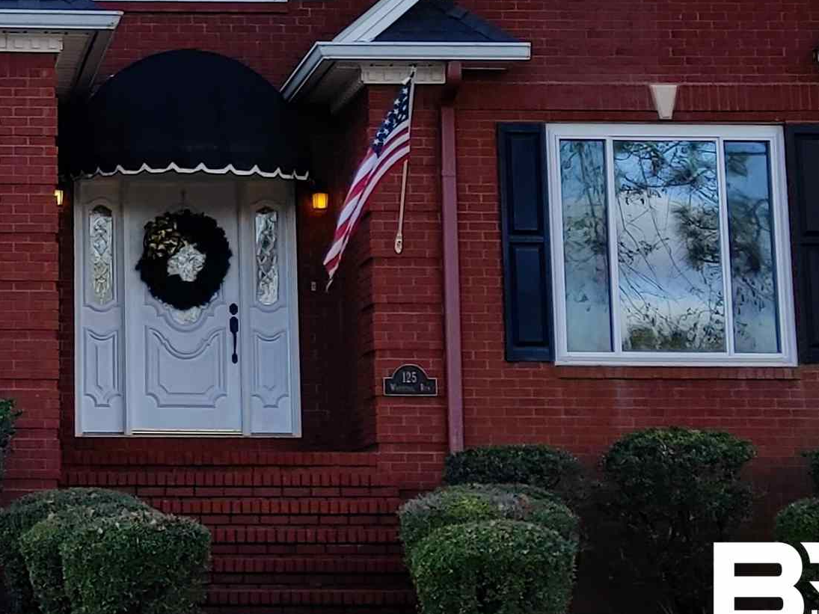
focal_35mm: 115
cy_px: -70
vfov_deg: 12.6
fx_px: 2721
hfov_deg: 16.6
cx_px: -61
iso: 50
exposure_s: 1/559
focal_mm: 5.58
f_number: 1.8
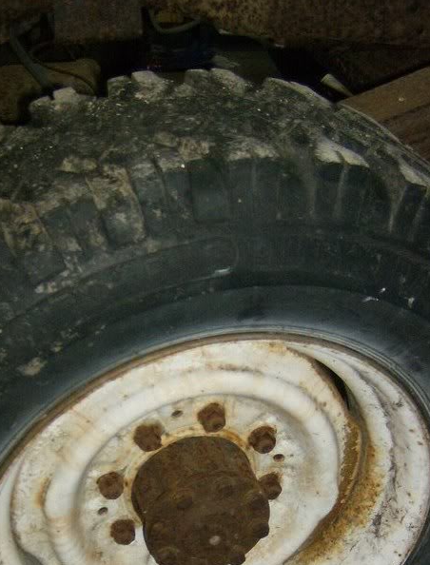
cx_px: 197
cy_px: 431
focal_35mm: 62
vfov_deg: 30.5
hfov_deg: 23.9
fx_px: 1017
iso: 200
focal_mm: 6
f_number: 2.8
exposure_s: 1/60
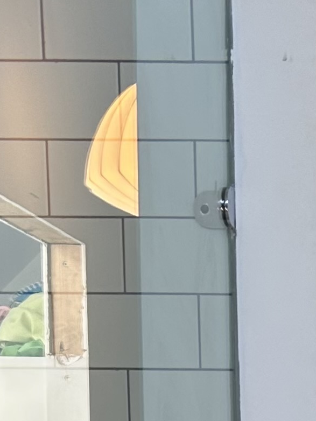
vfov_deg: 13.3
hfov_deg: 10.7
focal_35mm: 130
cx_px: 579
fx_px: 1581
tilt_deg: -8.3
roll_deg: -1.7
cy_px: 810
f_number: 1.5
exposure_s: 1/100
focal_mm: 5.7
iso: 50
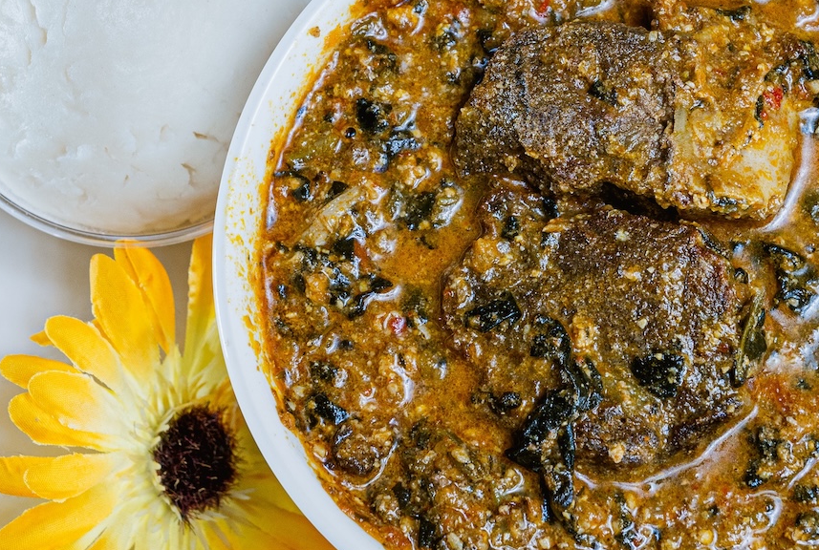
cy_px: 267
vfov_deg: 19.6
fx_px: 1596
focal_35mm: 70
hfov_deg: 28.7
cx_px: 467
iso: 640
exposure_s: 1/100
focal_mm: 50
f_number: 7.1
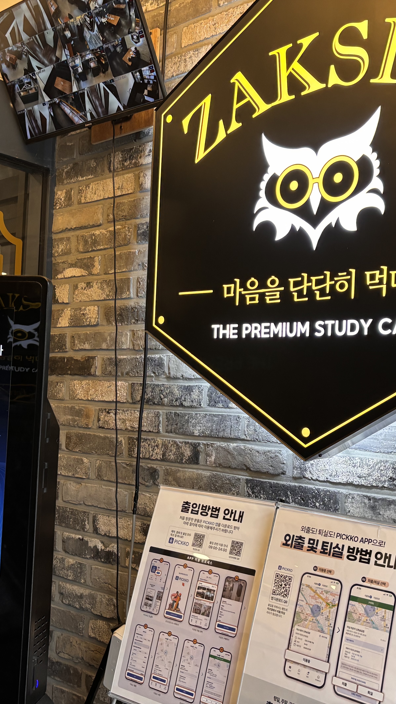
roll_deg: -2.5
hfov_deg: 31.1
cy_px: 351
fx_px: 709
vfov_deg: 52.8
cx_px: 234
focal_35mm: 38
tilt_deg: +2.9
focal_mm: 5.96
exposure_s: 1/60
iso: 125
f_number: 1.6
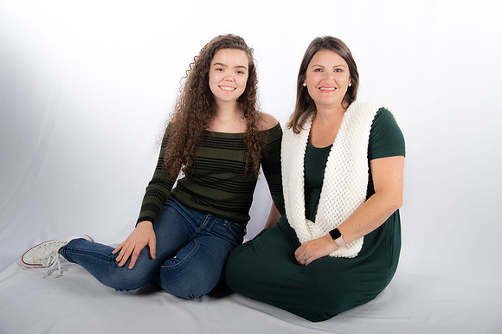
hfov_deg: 42.8
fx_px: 641
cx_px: 251
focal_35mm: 46
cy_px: 167
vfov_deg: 29.2
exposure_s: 1/200
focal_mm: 46
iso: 100
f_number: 5.6
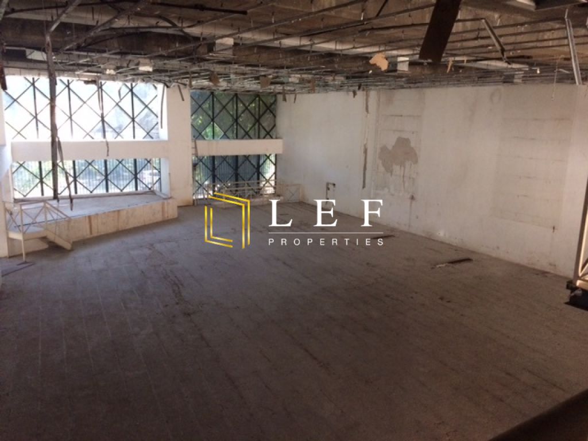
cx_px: 294
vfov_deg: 48.2
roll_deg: -2.3
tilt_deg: -13.5
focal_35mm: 29
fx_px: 493
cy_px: 220
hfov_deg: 61.7
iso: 200
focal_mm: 4.15
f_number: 2.2
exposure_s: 1/30
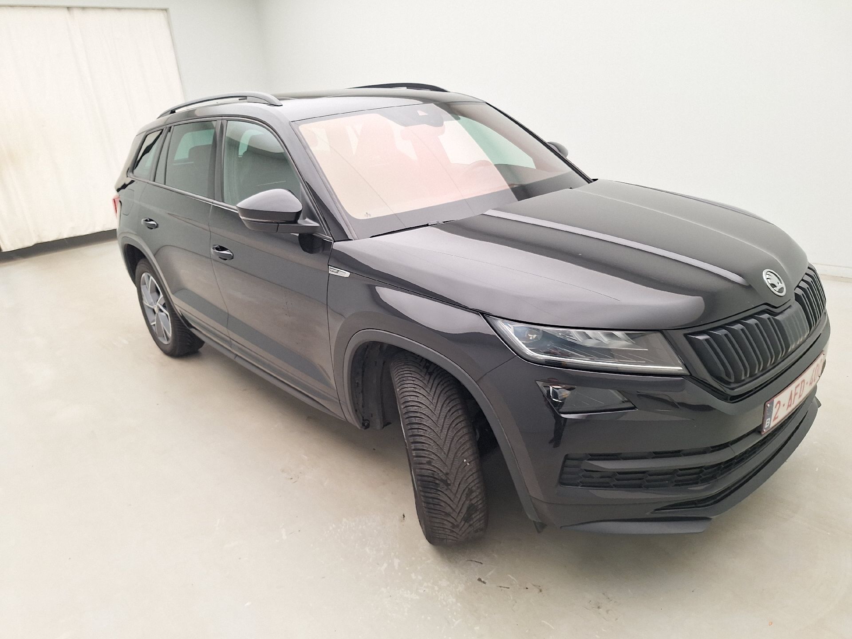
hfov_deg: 73.9
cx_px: 426
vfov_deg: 58.9
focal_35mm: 23
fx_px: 566
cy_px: 320
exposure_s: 1/100
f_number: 1.8
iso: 64
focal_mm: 5.54
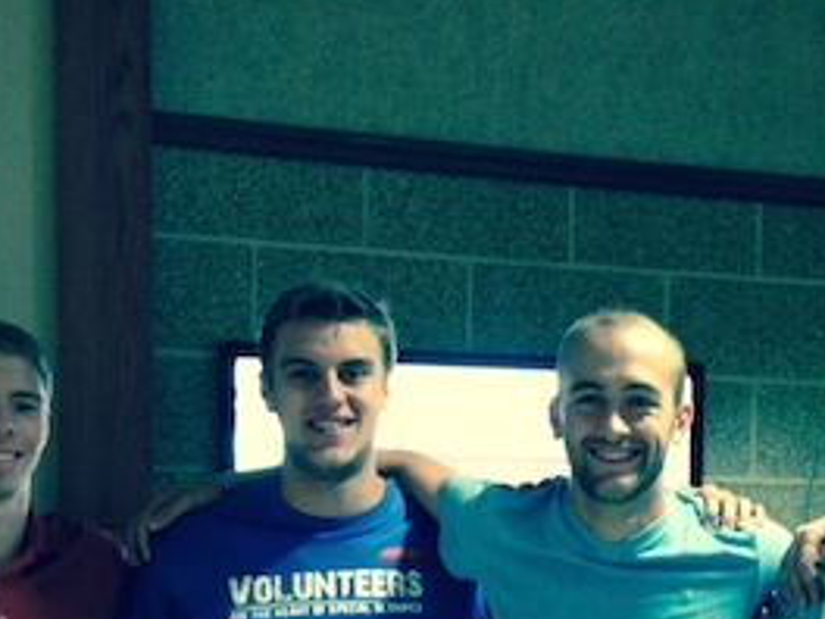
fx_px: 1907
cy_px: 566
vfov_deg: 18.1
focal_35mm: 80
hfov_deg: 24.0
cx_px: 662
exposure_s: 1/20
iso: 400
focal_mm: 4.12
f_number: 2.4
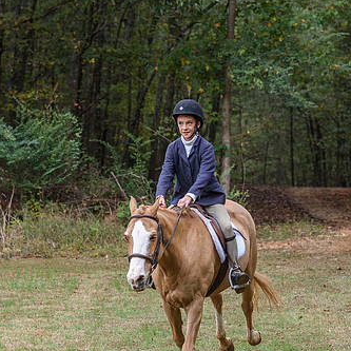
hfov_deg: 9.0
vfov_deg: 9.0
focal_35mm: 194
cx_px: 174
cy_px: 194
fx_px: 2226
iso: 560
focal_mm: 70
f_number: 4
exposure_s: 1/1600
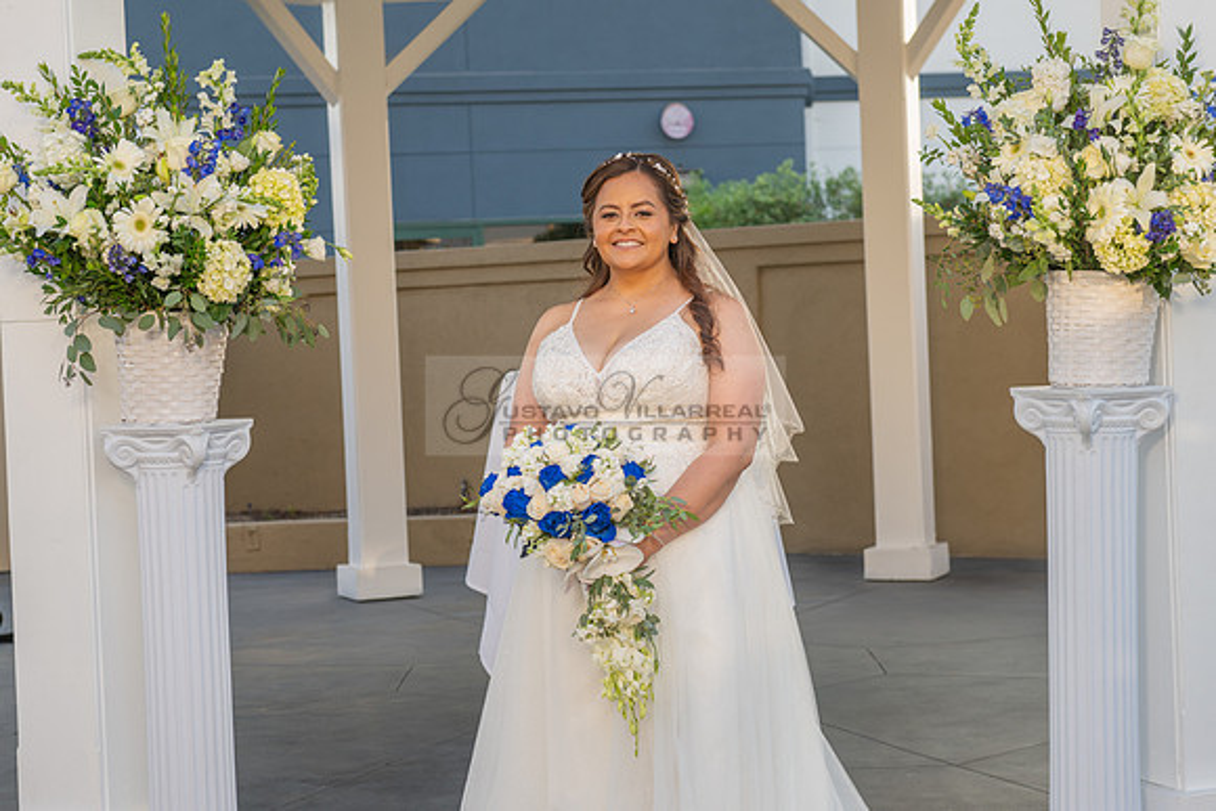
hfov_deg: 27.3
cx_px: 587
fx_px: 2502
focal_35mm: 74
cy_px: 418
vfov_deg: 18.4
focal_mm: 70
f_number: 5
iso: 200
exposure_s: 1/160
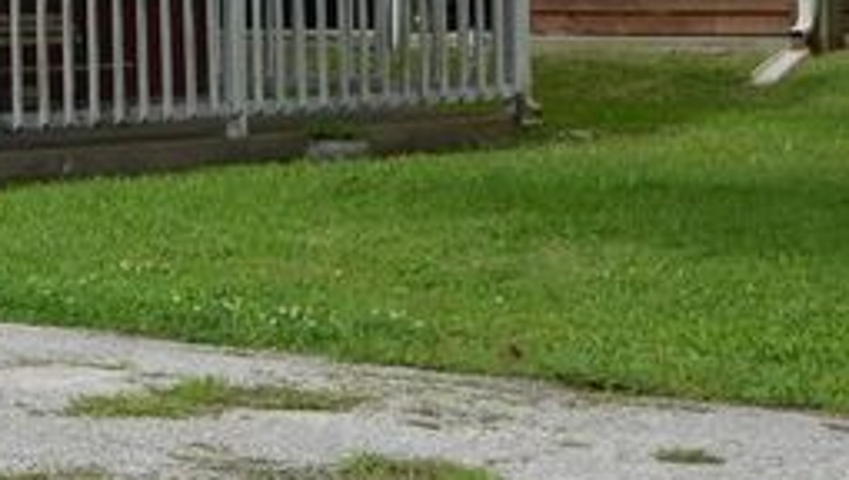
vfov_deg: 9.6
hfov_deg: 15.2
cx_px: -576
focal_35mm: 126
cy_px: 5
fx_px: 2839
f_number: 8
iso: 100
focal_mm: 20
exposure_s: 1/200
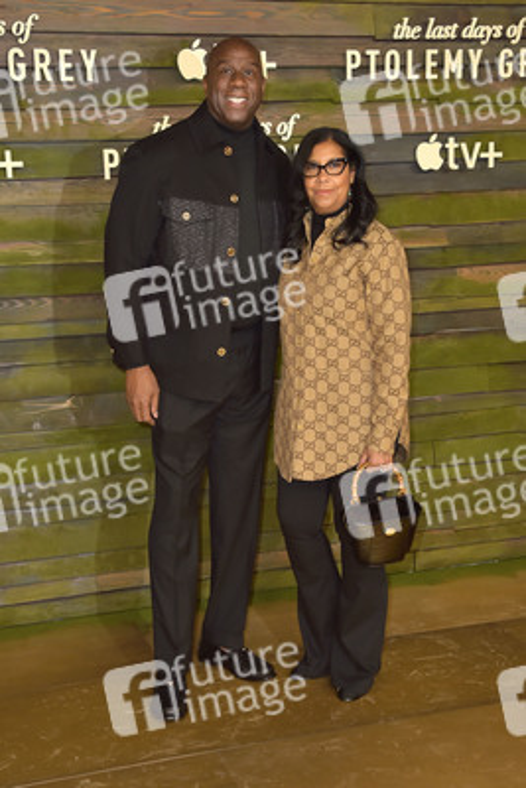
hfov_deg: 31.9
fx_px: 920
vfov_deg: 46.4
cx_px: 263
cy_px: 394
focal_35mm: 42
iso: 320
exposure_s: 1/250
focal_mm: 42
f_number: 7.1
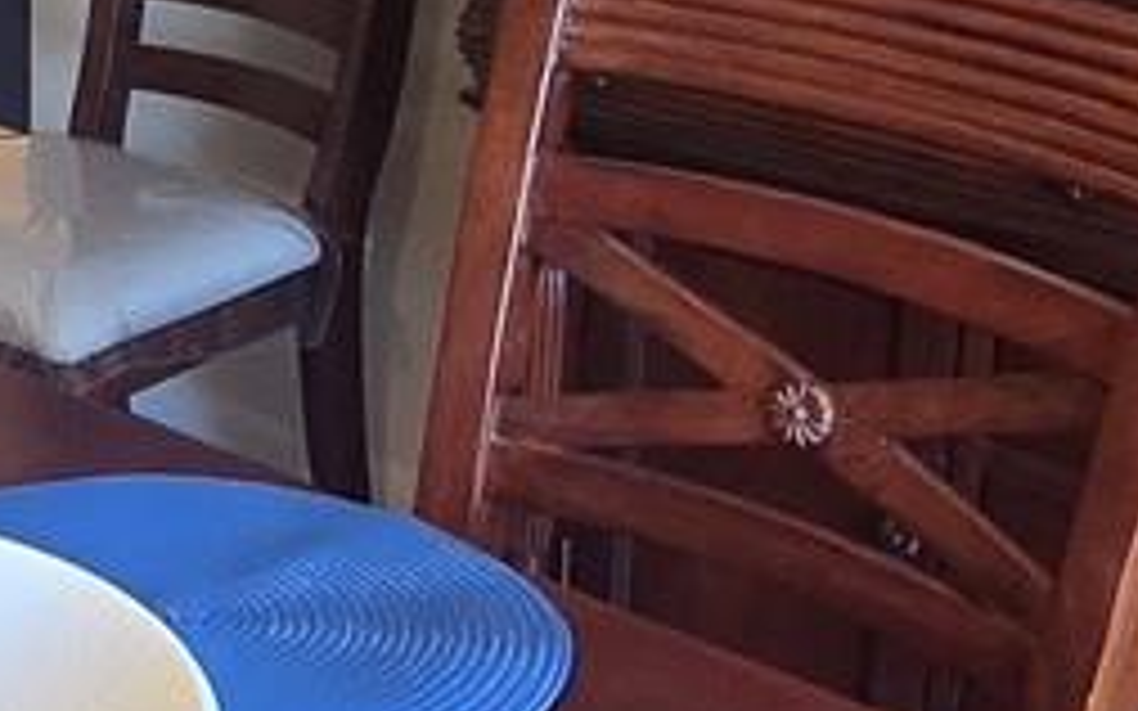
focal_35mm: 87
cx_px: -409
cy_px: 90
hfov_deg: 21.2
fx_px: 2698
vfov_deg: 14.9
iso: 320
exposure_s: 1/60
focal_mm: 2.2
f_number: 2.2
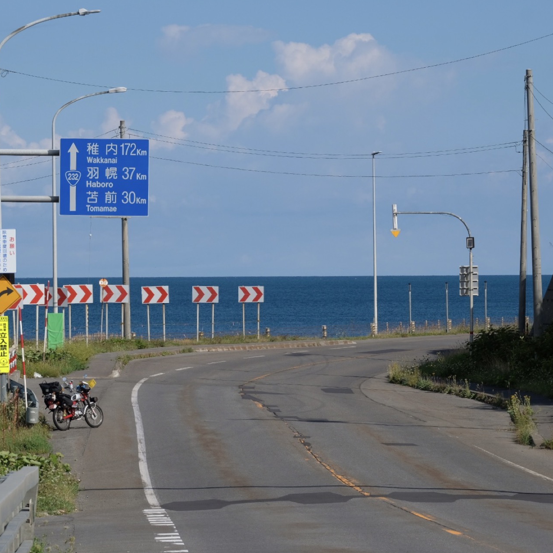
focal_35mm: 192
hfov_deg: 9.1
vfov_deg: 9.1
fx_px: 3470
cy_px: 276
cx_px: 252
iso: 200
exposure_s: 1/350
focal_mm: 100
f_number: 10
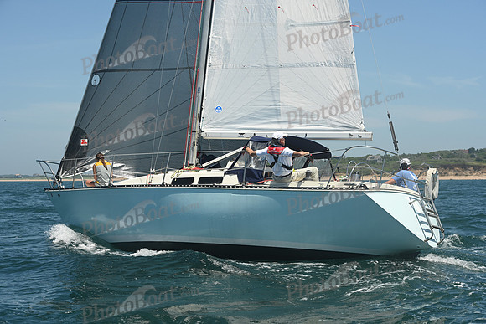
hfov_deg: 28.8
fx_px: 945
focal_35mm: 70
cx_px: 243
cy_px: 162
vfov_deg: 19.5
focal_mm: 70
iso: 320
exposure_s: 1/1000
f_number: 8
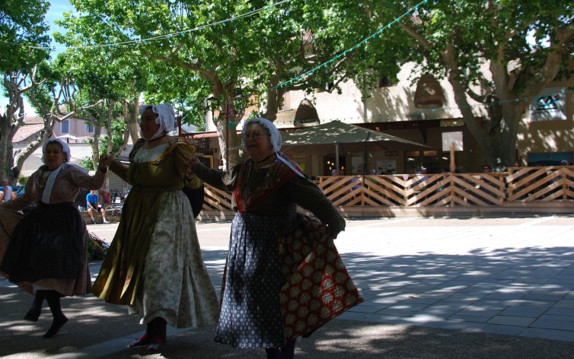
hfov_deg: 49.2
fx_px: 626
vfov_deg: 32.0
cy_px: 155
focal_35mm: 40
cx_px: 253
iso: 100
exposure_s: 1/160
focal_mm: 22
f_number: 6.3
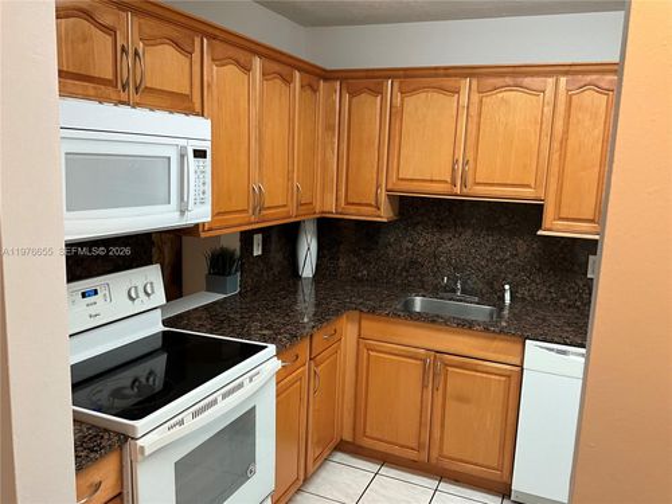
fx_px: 563
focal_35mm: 29
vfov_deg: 48.2
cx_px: 336
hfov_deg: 61.7
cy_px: 252
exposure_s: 1/60
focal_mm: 3
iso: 100
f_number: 1.8
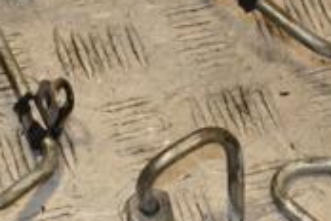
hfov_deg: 10.4
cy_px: 234
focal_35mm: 197
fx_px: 1811
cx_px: 196
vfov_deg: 6.9
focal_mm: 38
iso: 800
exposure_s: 1/200
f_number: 9
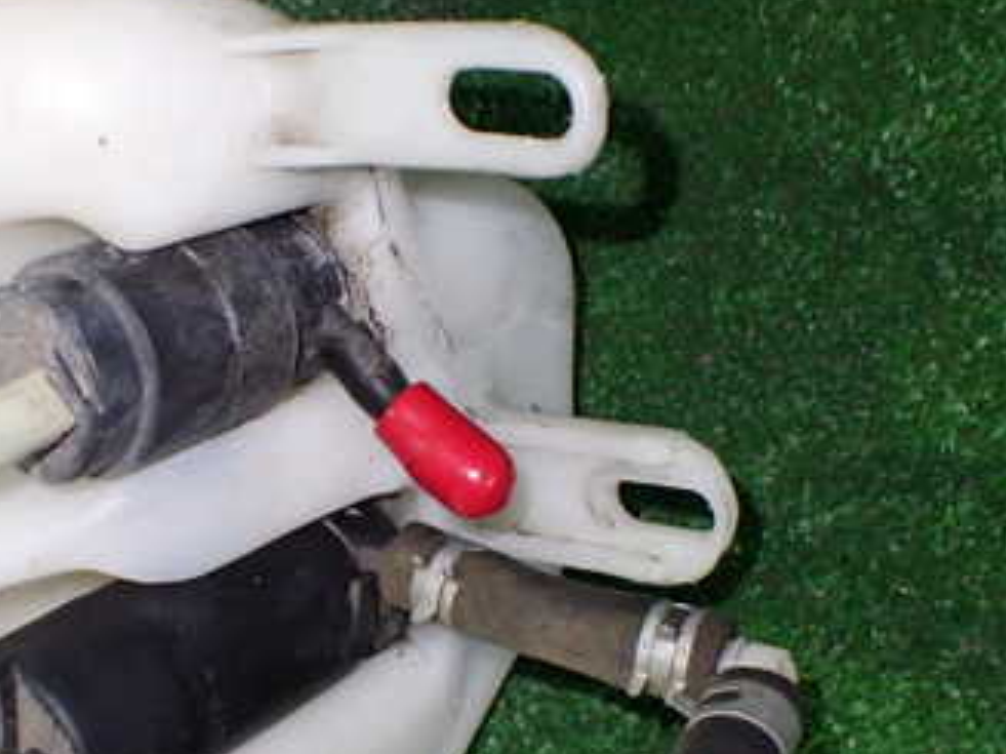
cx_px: 308
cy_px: 505
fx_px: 1598
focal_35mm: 55
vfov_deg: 26.4
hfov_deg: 34.5
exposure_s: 1/50
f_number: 2.3
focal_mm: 5.4
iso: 800
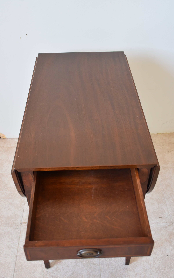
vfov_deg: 52.7
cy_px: 138
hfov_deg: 34.4
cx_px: 92
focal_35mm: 37
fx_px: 281
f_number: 4
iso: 1000
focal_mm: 24
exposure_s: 1/60
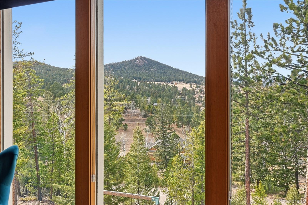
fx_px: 257
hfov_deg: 62.0
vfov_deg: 43.6
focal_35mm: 30
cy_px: 102
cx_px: 154
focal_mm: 30
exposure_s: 1/2000
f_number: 8
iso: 400
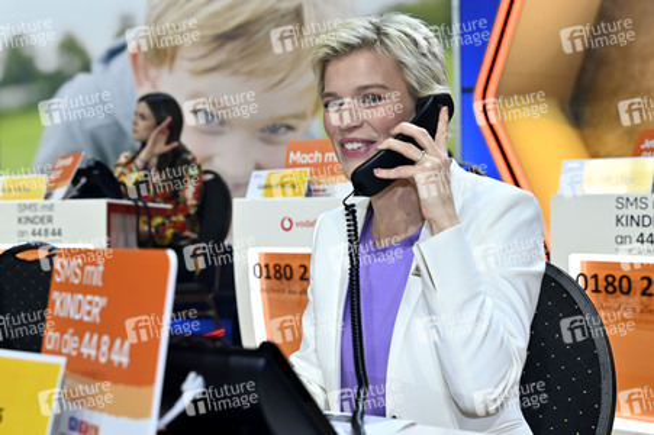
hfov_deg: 39.6
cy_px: 218
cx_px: 327
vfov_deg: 27.0
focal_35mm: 50
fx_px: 908
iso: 1000
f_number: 4
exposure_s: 1/200
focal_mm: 50
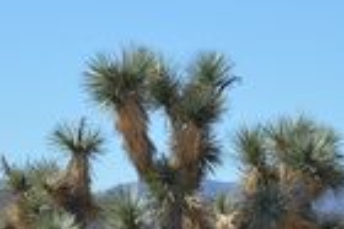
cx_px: 319
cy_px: 266
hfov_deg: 7.0
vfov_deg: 4.6
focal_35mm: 295
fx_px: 2814
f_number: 6.3
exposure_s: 1/1600
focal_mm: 55
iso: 400
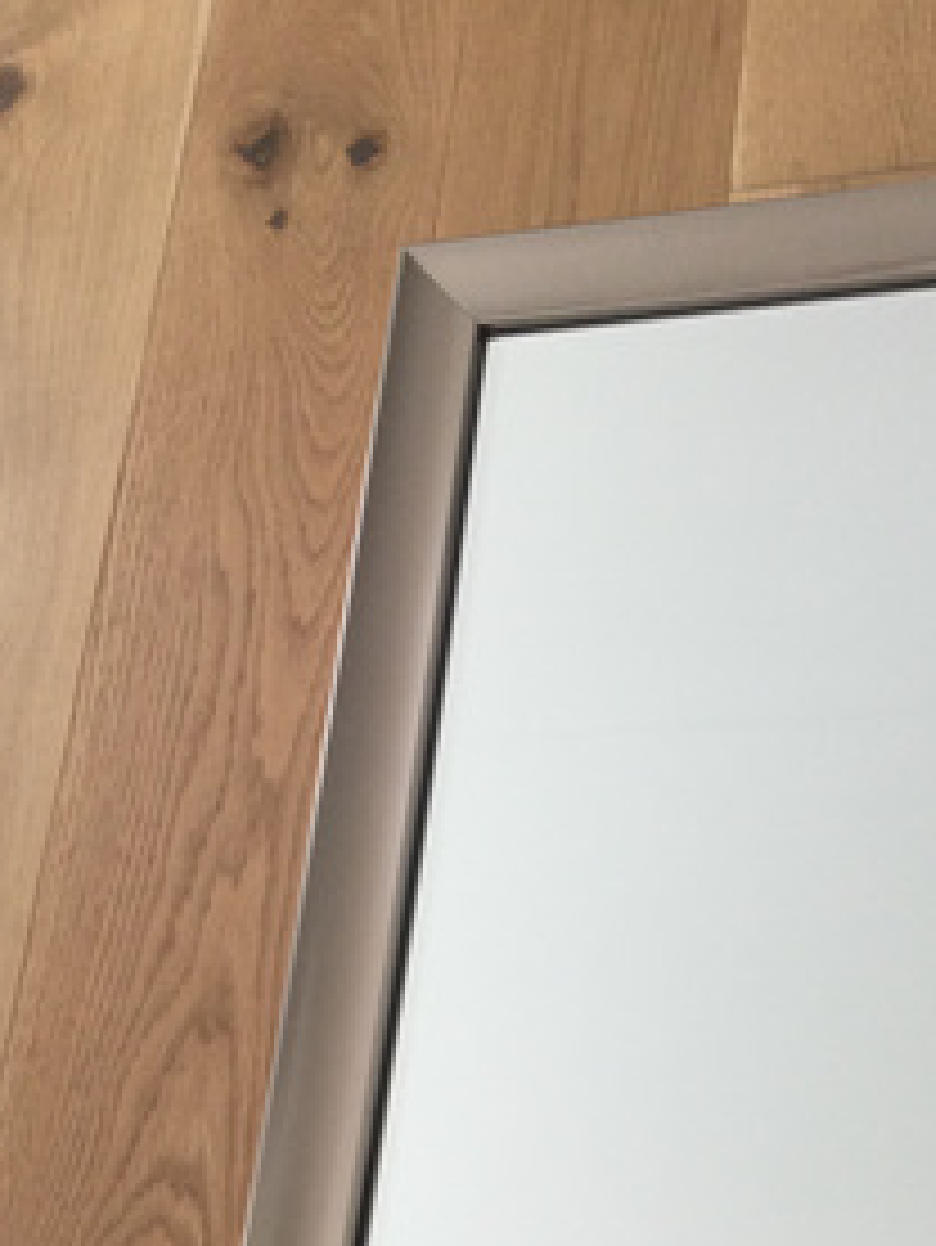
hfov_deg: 25.4
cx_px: 821
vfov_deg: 33.1
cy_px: 1048
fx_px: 2017
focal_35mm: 56
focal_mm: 3.3
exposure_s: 1/33
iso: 25
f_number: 2.4
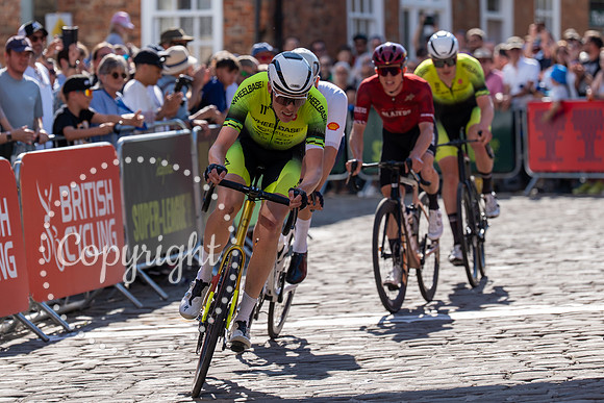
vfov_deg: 7.3
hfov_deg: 11.0
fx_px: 3141
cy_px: 158
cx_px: 290
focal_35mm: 187
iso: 125
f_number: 3.5
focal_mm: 154
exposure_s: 1/1000
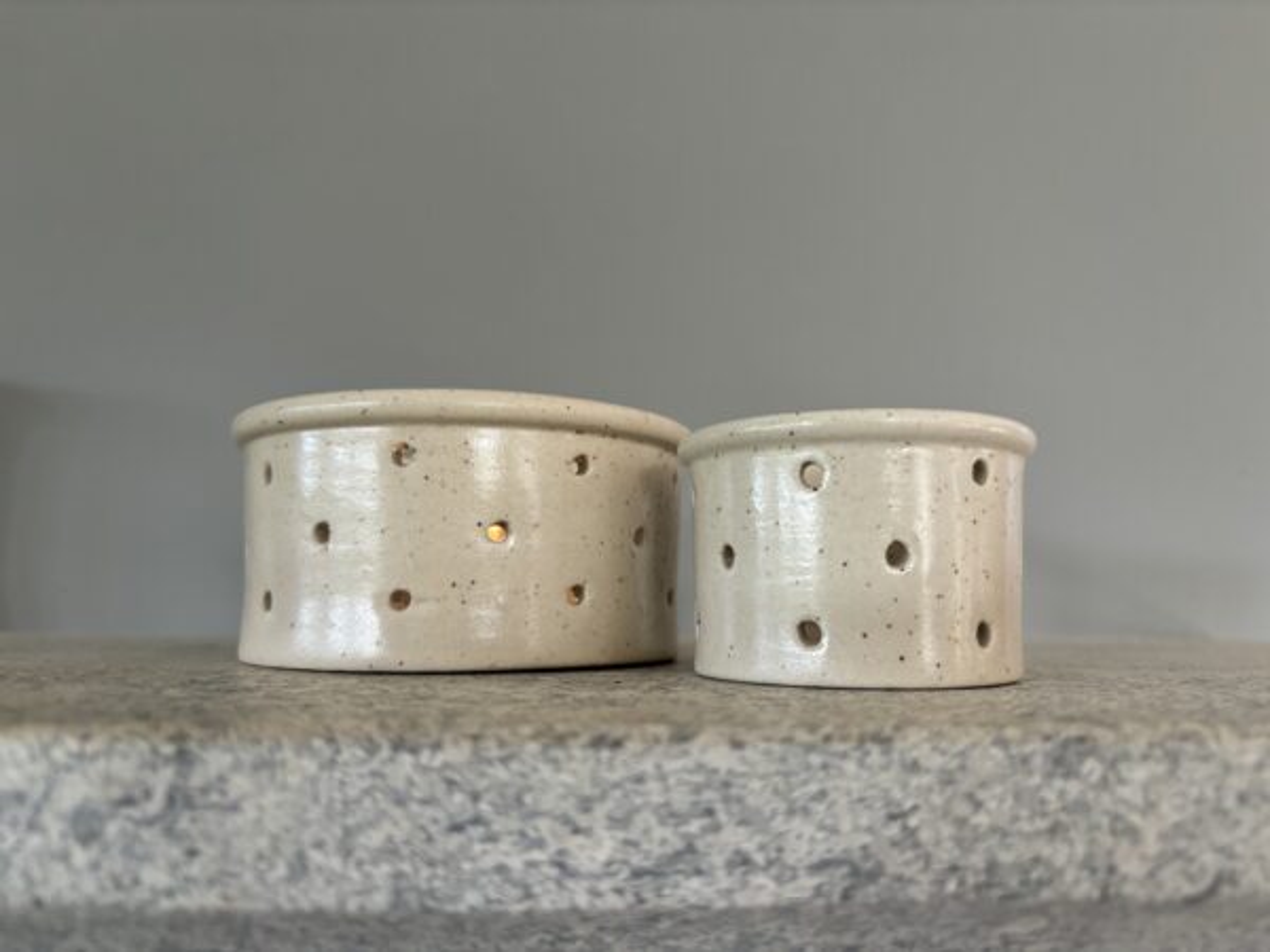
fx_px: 954
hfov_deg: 67.3
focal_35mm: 26
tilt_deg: +7.7
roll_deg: -0.8
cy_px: 476
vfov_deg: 53.1
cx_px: 635
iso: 125
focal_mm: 5.96
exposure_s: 1/100
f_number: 1.6
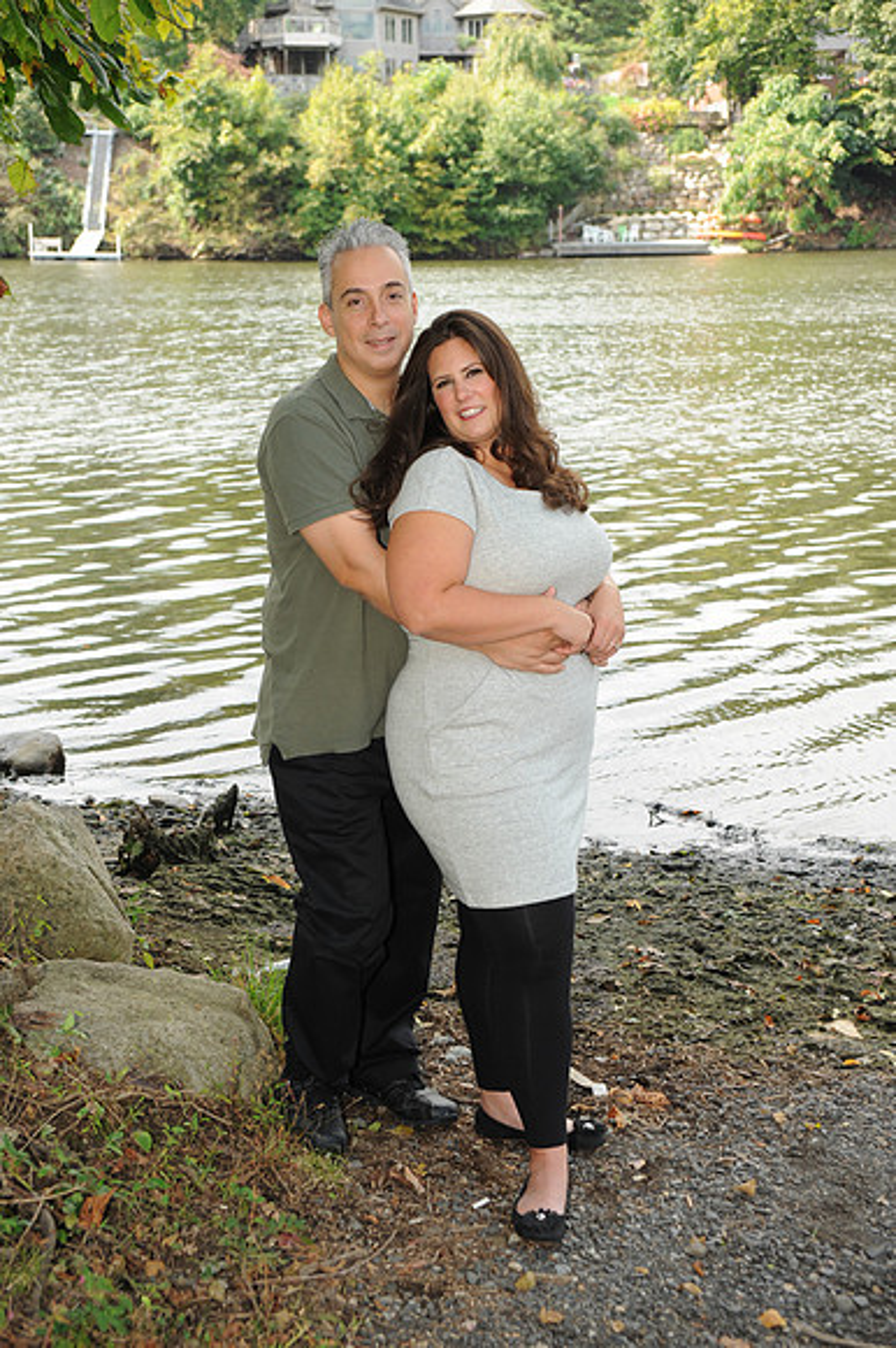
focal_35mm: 48
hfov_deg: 28.0
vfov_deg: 41.1
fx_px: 1794
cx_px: 448
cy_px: 674
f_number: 6.3
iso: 500
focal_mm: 48
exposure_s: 1/250
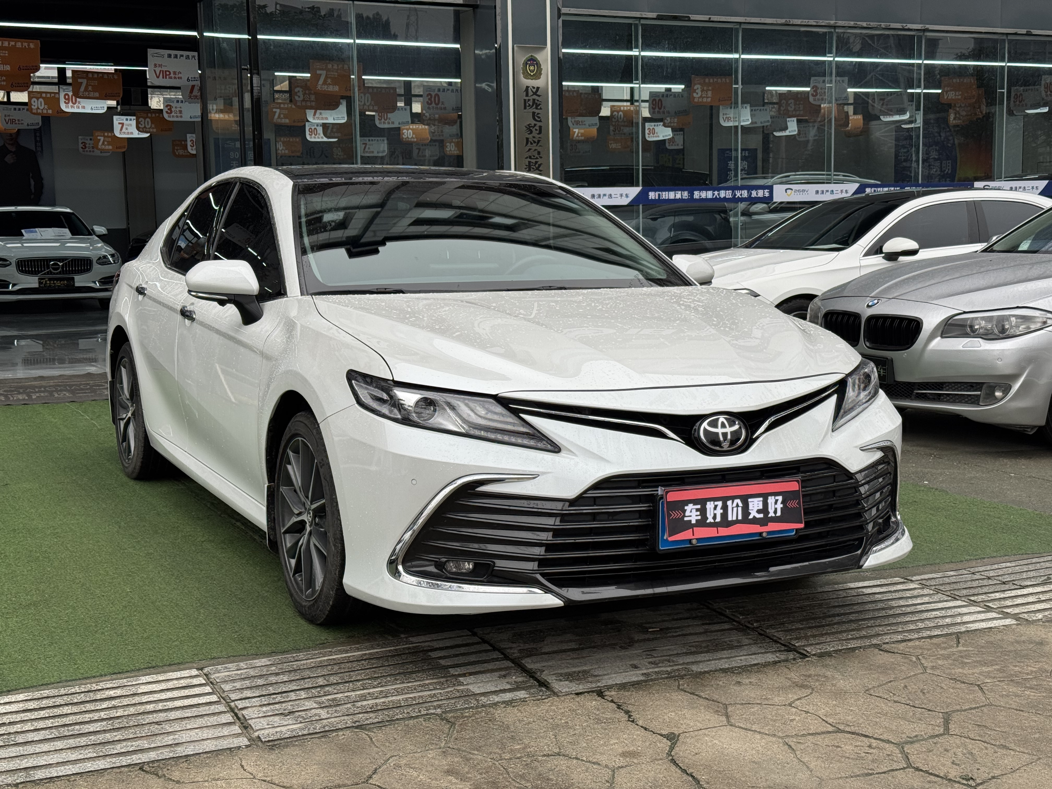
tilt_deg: -6.5
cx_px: 526
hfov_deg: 39.7
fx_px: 1459
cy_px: 394
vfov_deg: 30.3
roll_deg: +1.8
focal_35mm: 48
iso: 64
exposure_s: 1/399
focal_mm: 6.76
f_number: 1.78
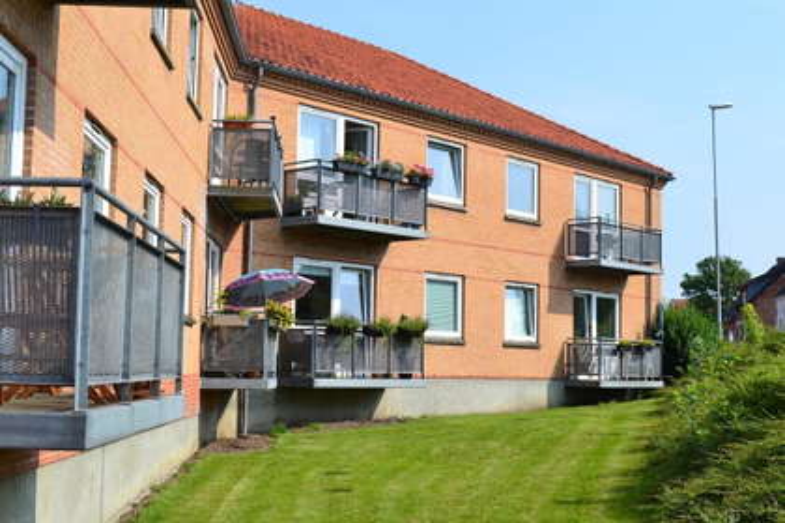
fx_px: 1112
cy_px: 262
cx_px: 392
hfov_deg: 38.9
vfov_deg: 26.5
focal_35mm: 51
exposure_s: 1/400
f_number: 11
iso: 400
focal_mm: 34
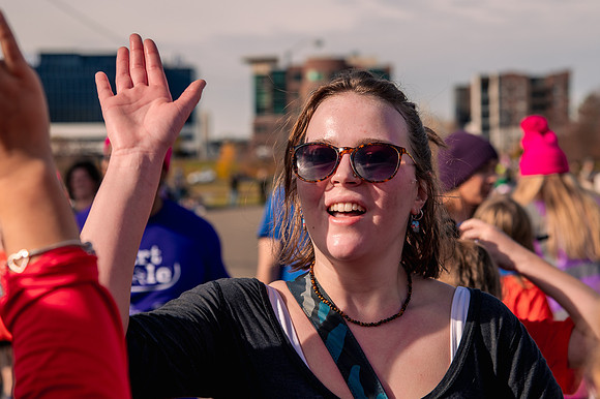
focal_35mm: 102
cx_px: 325
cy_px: 145
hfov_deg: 19.9
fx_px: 1707
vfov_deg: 13.3
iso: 200
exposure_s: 1/640
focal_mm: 78
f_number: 5.6
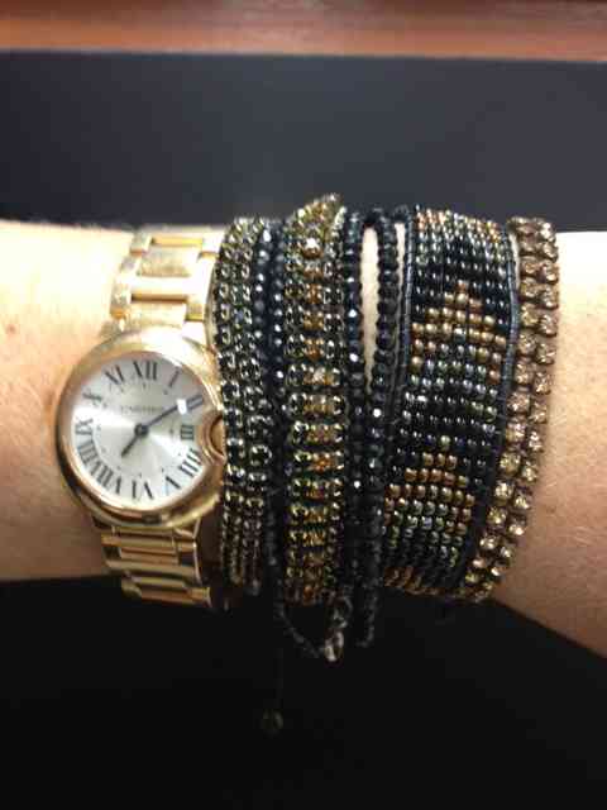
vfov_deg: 52.6
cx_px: 304
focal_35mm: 35
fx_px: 818
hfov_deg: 40.7
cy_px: 405
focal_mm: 4.28
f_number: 2.4
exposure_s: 1/20
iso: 100
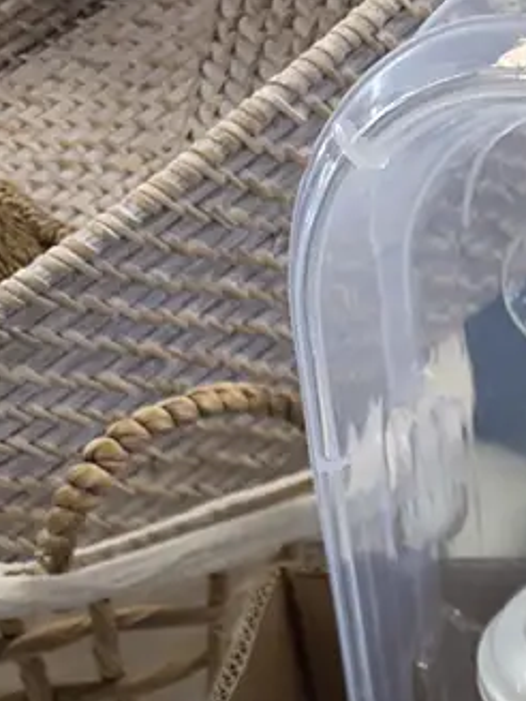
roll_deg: -0.1
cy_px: 1069
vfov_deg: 21.5
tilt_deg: -44.2
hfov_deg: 17.8
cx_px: 761
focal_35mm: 75
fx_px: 1520
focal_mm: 6.86
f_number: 1.78
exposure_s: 1/100
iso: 80
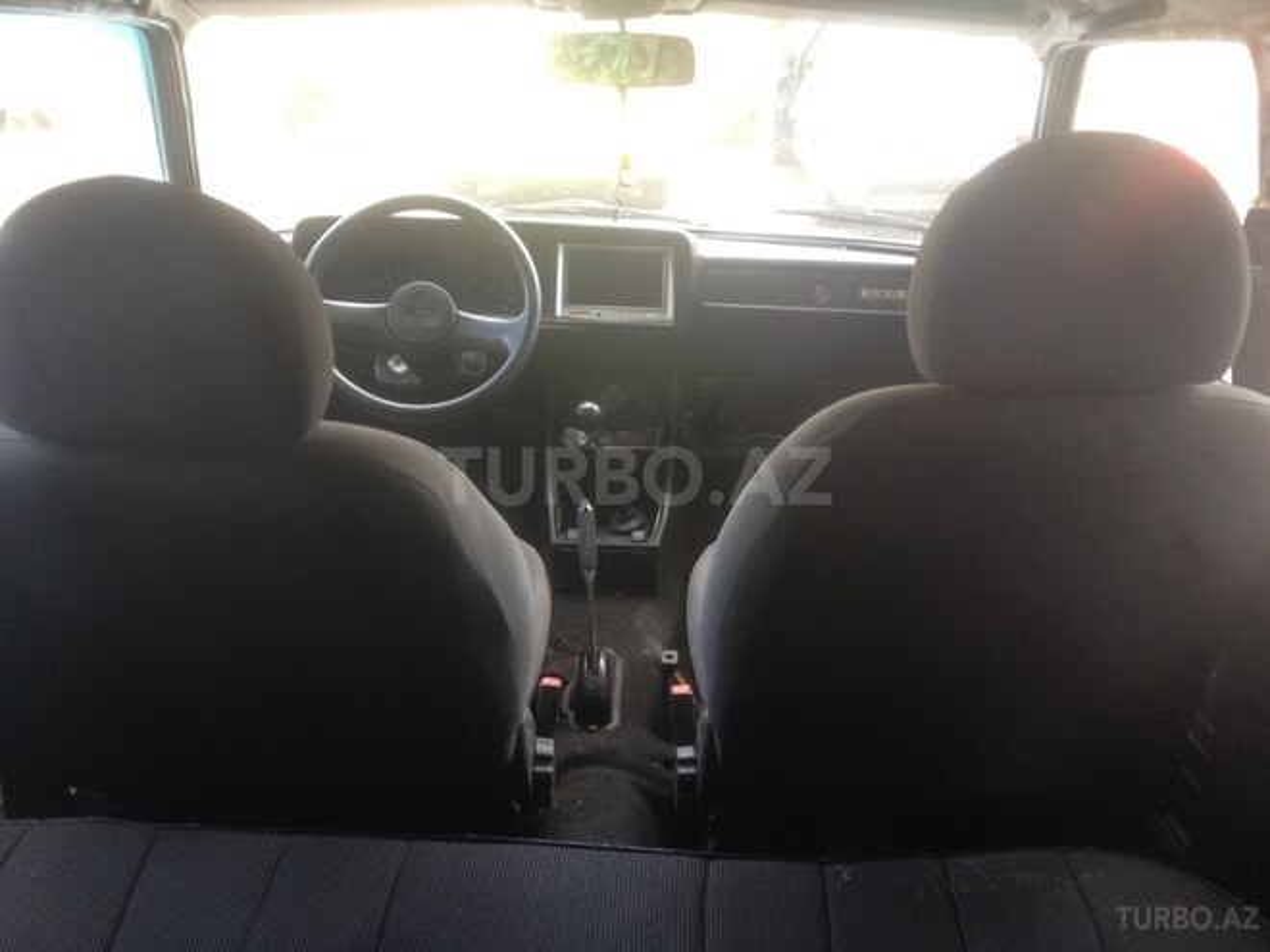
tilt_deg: -22.5
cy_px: 476
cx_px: 635
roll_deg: -0.9
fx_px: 1284
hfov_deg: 52.6
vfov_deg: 40.7
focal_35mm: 35
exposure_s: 1/30
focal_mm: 4.28
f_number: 2.4
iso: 50
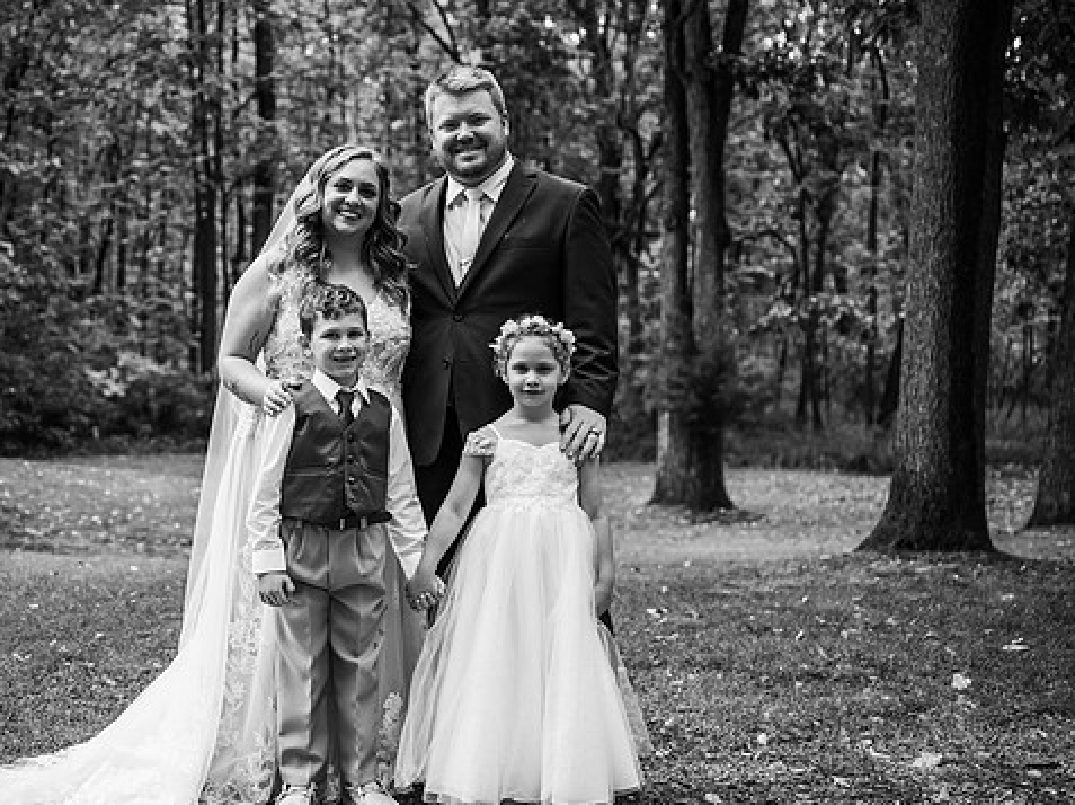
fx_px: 1614
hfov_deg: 36.8
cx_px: 464
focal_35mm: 52
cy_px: 428
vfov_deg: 28.0
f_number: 2.8
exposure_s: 1/400
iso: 200
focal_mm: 43
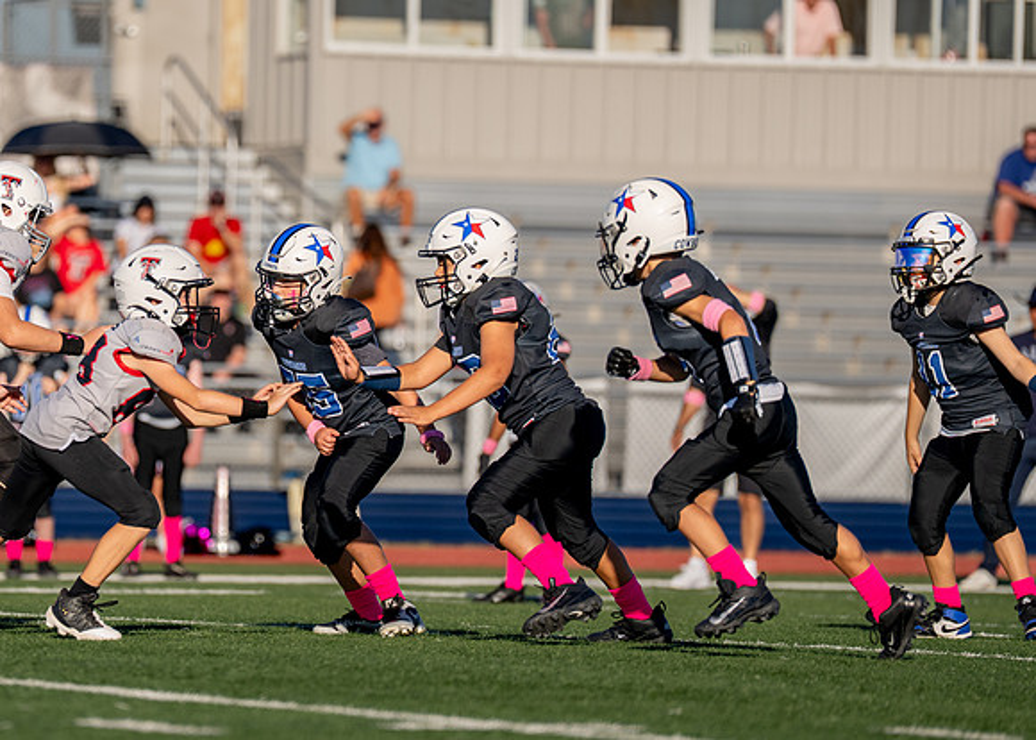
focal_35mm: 333
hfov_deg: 6.1
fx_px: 9786
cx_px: 278
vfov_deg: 4.3
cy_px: 341
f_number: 2.8
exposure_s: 1/5000
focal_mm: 200
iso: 160
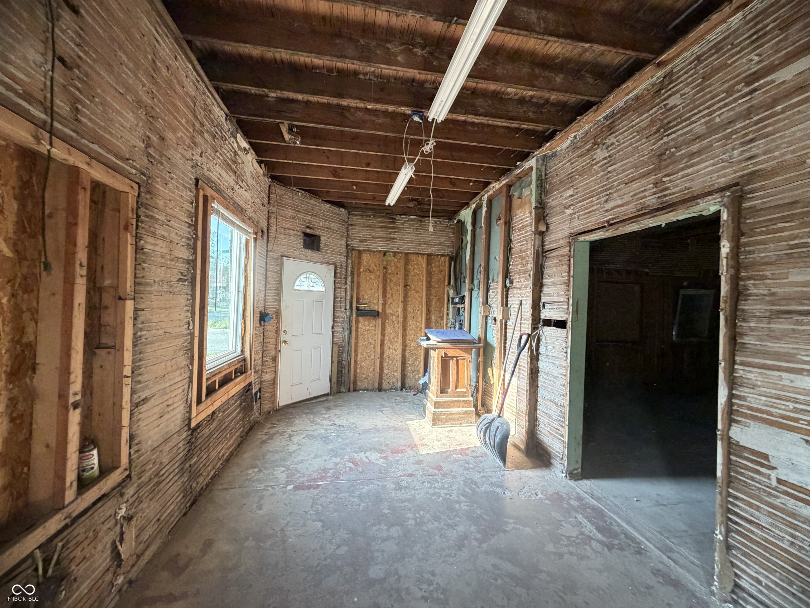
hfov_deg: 102.1
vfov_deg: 85.7
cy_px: 304
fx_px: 328
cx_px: 405
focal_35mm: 14
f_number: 2.2
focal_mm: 2.22
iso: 320
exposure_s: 1/96
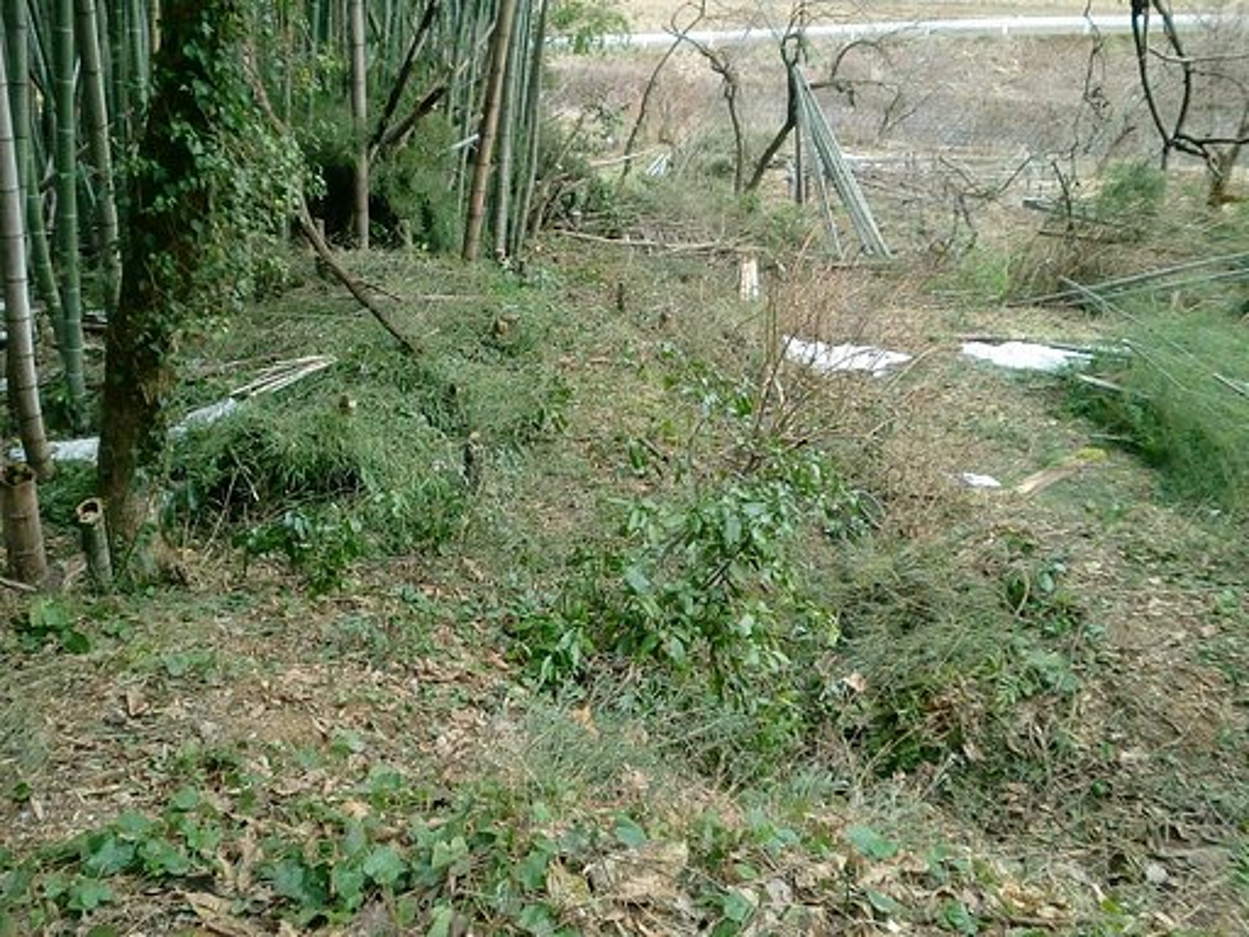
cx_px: 624
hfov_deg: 54.0
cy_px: 468
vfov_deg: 41.8
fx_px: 1227
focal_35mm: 34
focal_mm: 5.58
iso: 400
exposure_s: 1/30
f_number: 2.8
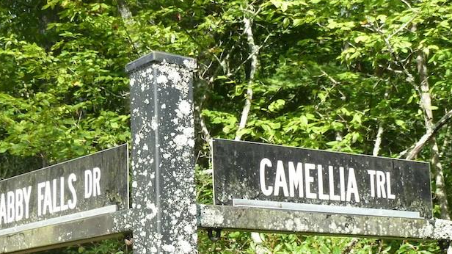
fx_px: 1042
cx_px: 153
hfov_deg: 24.4
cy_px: 275
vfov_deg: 13.6
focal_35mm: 87
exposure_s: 1/250
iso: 160
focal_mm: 7.9
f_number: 4
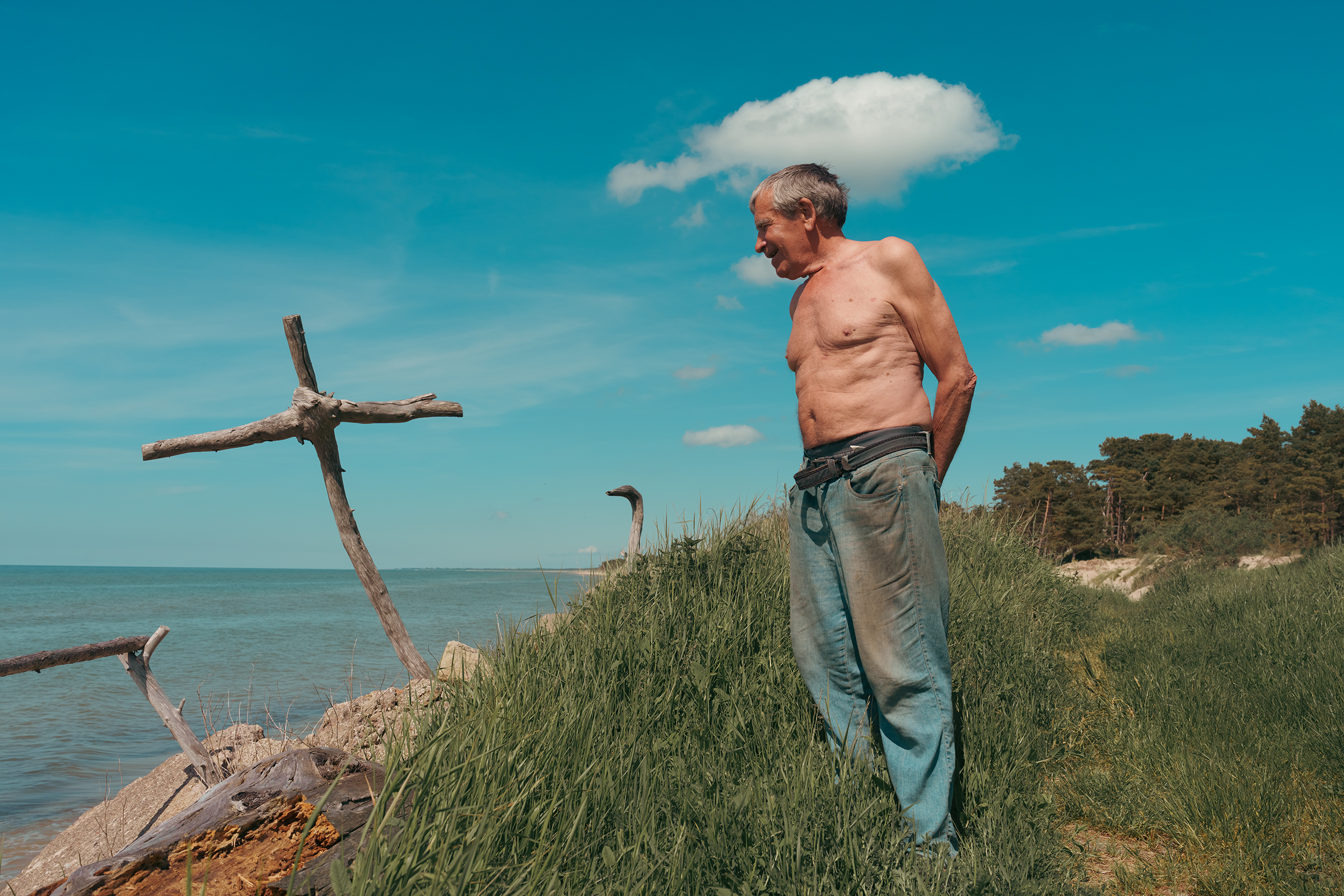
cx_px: 672
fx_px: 1120
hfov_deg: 61.9
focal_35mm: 30
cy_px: 448
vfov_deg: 43.6
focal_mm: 30
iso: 100
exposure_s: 1/800
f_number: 8
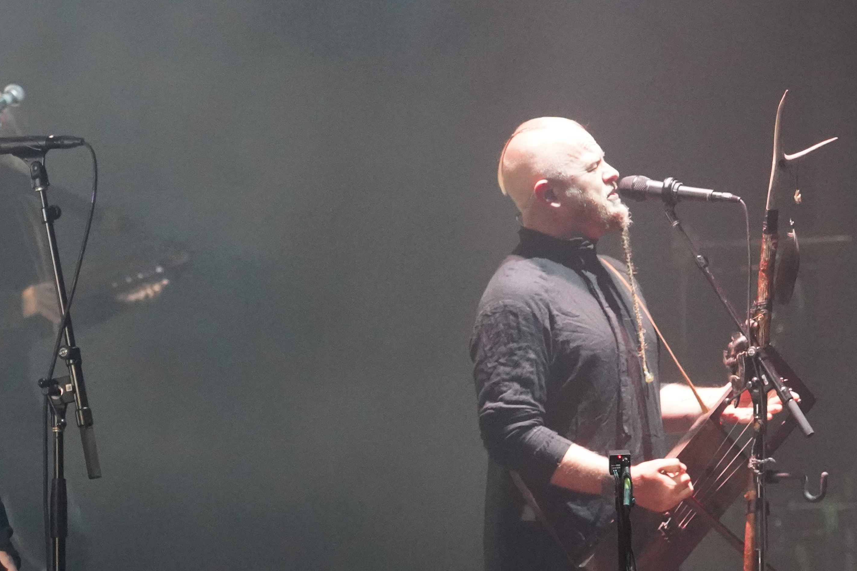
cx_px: 341
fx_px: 5308
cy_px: 517
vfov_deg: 6.1
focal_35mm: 223
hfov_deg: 9.2
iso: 12800
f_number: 4
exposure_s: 1/160
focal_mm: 105
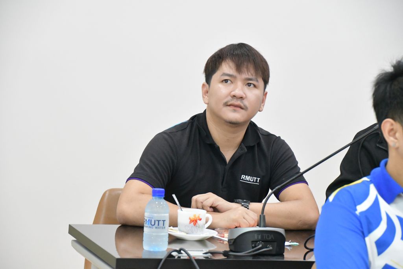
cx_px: 202
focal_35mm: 142
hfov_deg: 14.4
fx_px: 1590
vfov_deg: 9.7
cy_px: 134
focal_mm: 95
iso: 8000
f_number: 5.3
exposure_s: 1/125
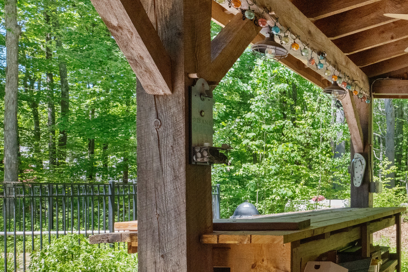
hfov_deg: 38.4
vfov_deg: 33.8
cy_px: 187
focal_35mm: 39
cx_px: 475
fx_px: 442
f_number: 11
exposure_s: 1/320
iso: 3200
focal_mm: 15.4
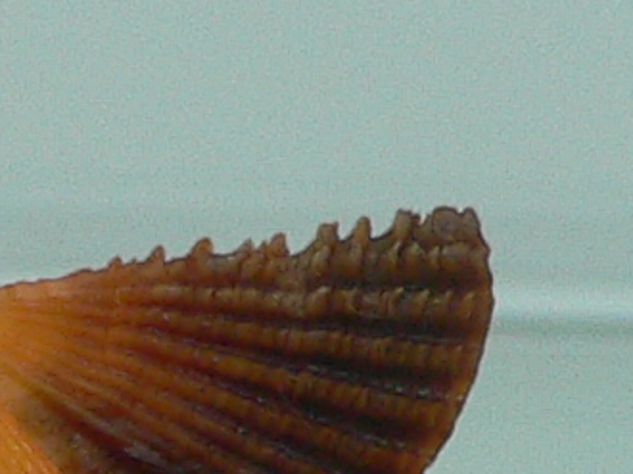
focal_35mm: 214
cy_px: 1334
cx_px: -52
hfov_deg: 9.2
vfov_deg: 6.4
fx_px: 3910
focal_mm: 4.6
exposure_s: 1/60
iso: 100
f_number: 2.8
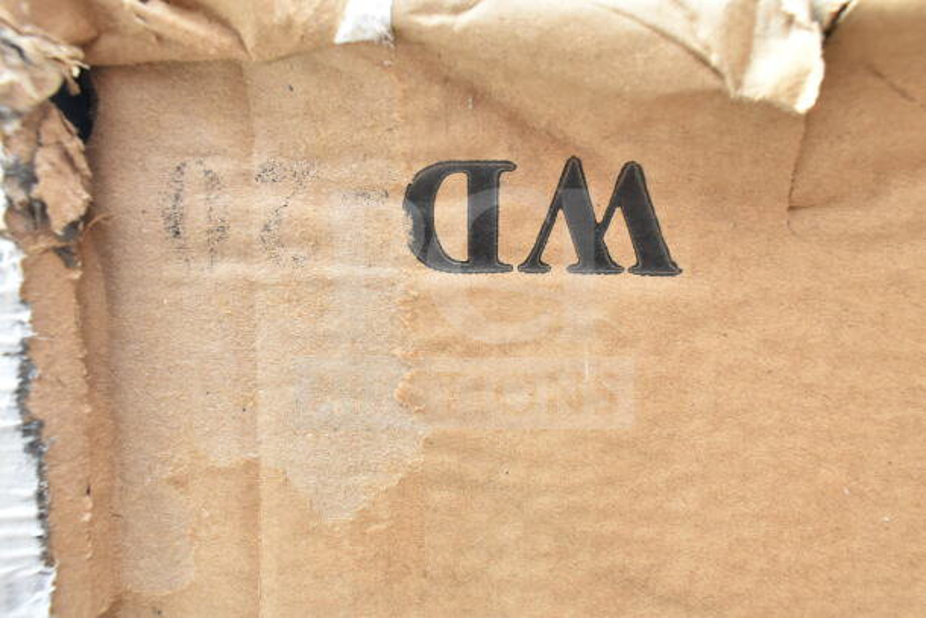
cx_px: 463
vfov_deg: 48.0
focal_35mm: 27
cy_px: 309
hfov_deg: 67.4
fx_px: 695
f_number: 9
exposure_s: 1/320
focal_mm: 18
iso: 1600
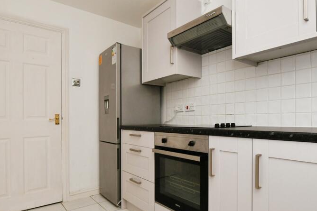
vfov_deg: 54.9
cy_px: 121
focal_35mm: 23
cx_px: 178
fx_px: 202
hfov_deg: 75.8
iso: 800
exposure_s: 1/60
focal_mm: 15
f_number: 11
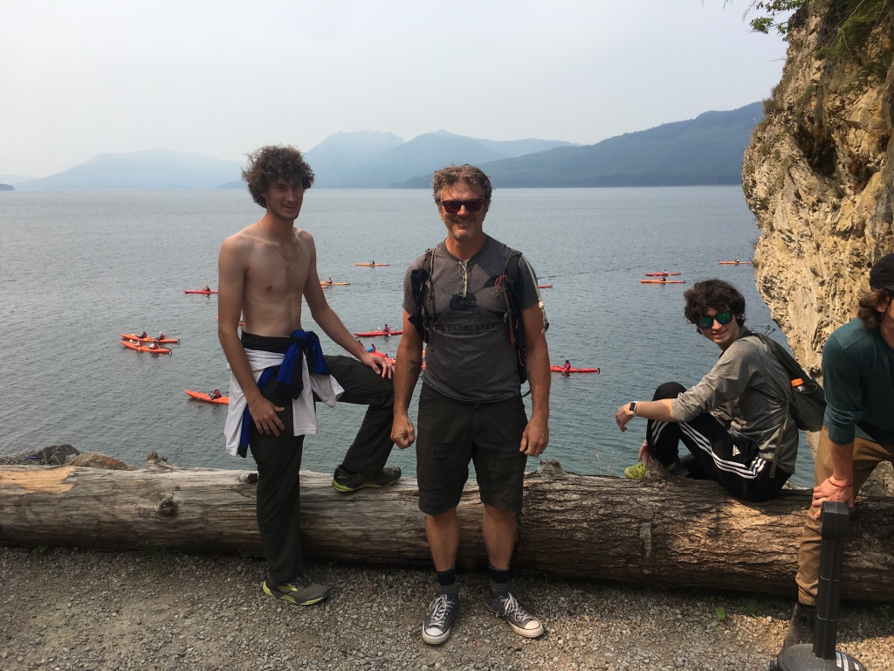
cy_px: 336
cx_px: 447
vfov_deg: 48.2
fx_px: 749
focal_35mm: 29
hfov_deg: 61.7
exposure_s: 1/1479
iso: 25
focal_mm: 4.15
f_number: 2.2
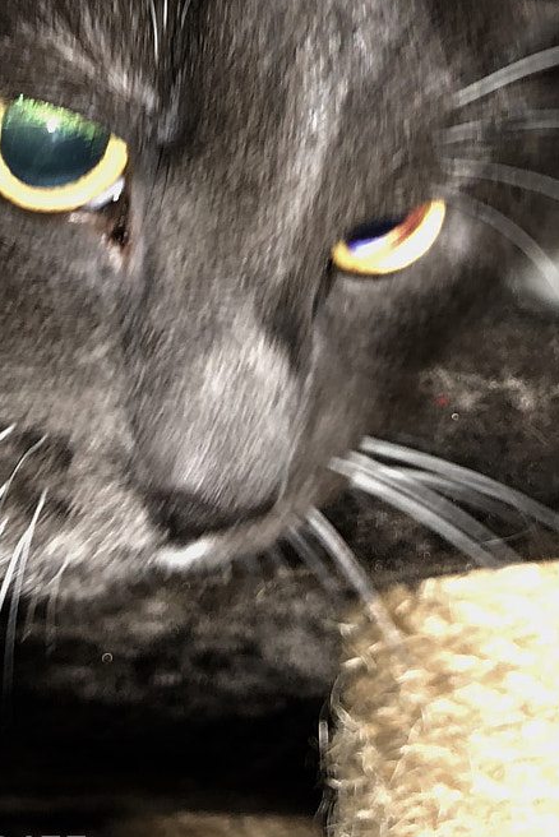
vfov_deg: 26.3
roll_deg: +0.4
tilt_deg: +34.6
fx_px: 1652
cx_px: 185
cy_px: -70
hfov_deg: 19.1
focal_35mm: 71
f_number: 1.8
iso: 32
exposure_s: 1/33
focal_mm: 4
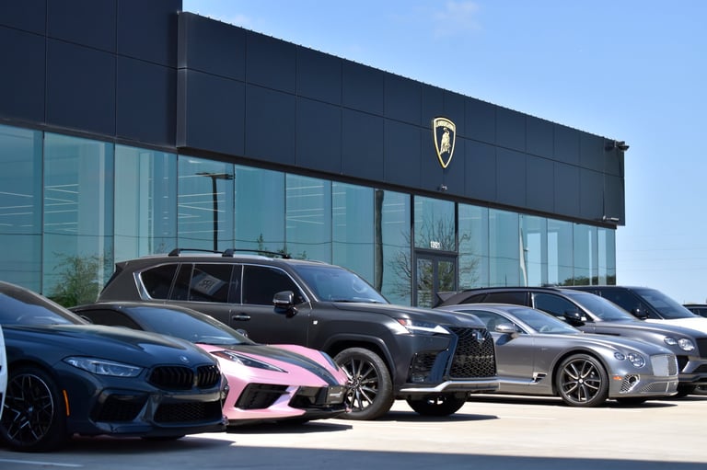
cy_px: 235
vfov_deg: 16.5
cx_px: 354
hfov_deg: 24.6
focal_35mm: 82
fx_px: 1619
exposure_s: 1/1600
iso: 400
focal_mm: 55
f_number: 6.3
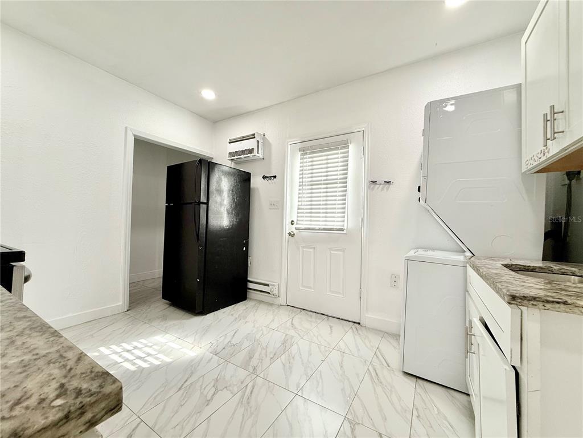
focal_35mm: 14
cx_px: 292
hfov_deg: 102.1
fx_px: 236
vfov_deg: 85.7
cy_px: 219
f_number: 2.2
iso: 100
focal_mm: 2.22
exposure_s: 1/120
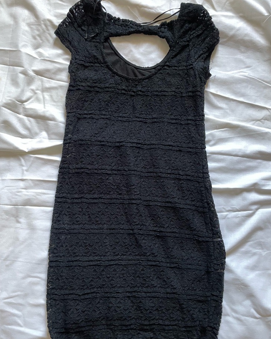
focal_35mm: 28
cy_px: 178
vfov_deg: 62.2
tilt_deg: -82.3
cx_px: 139
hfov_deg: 51.5
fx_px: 281
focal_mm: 4.2
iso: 200
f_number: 1.6
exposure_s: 1/60
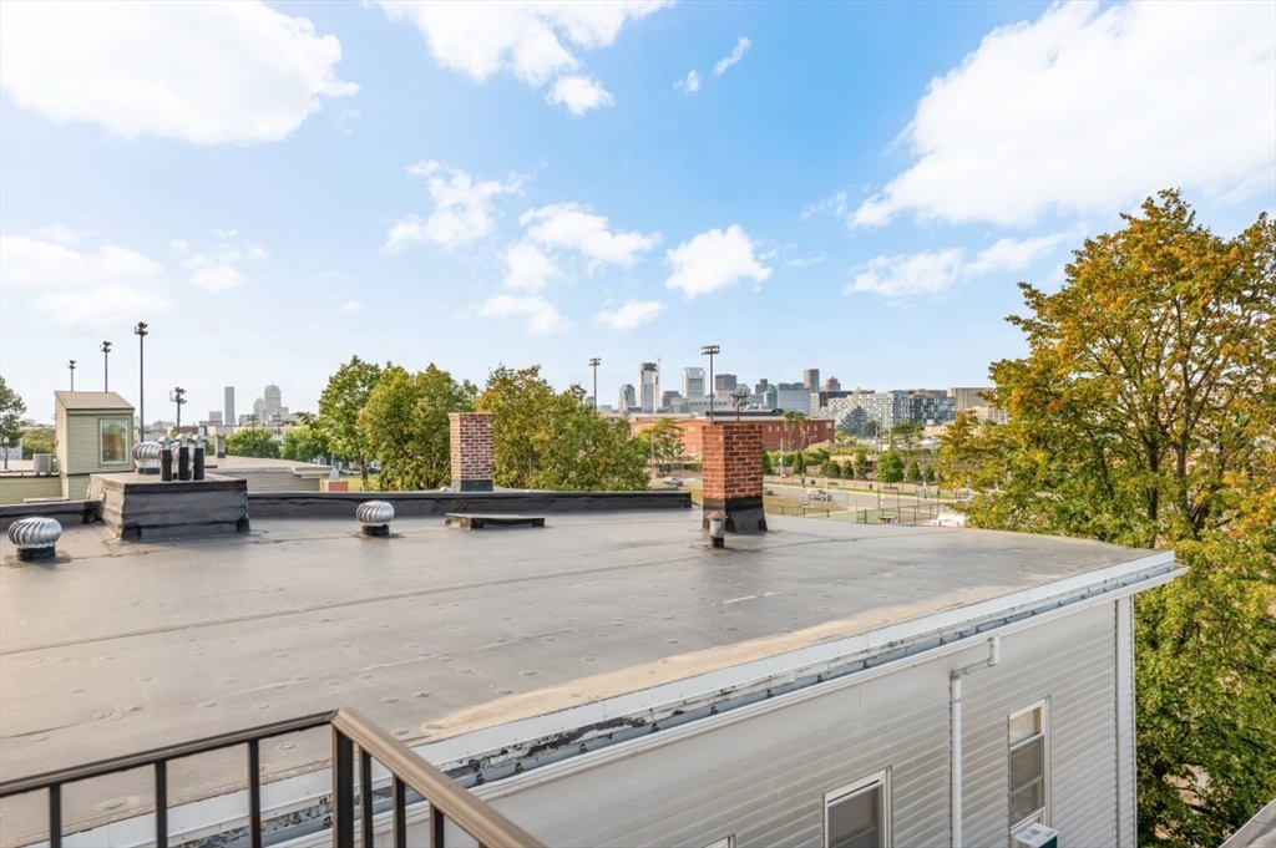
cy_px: 424
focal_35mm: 24
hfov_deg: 73.8
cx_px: 638
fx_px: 850
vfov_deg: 53.1
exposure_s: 1/500
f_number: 8
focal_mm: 24
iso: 100
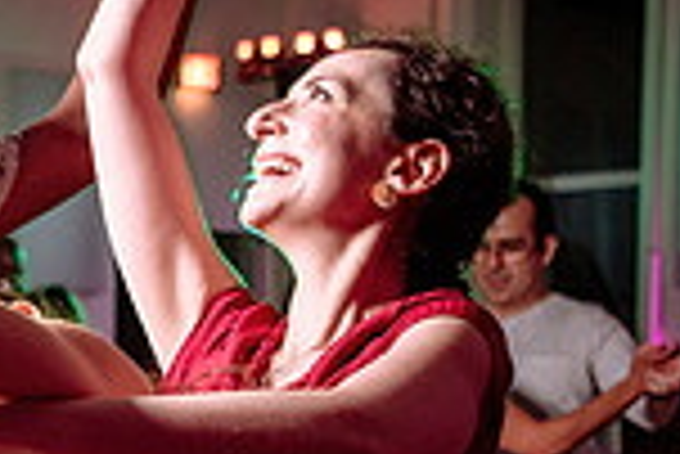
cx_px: 5
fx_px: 2155
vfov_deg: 11.9
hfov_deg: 17.5
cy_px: 487
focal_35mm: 114
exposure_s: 1/30
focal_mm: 27
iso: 800
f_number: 2.8
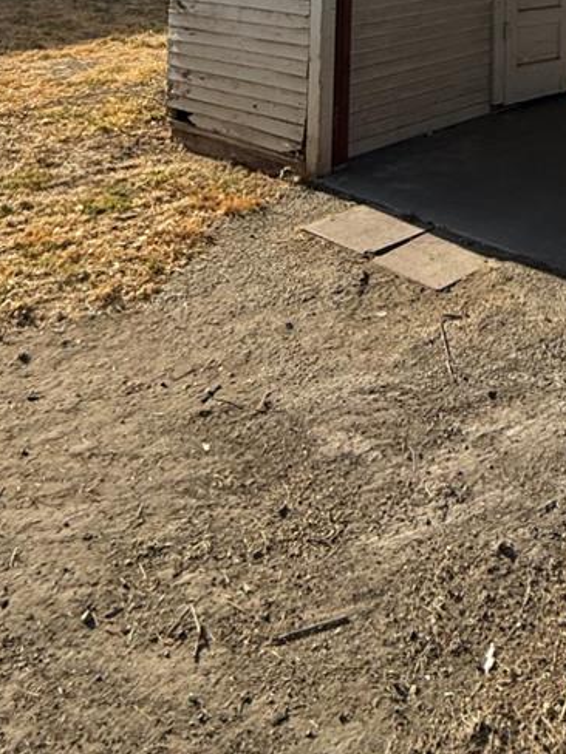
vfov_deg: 33.8
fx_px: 937
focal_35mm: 43
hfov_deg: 30.8
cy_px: -187
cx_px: 587
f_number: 2.2
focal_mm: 2.22
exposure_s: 1/2320
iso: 50
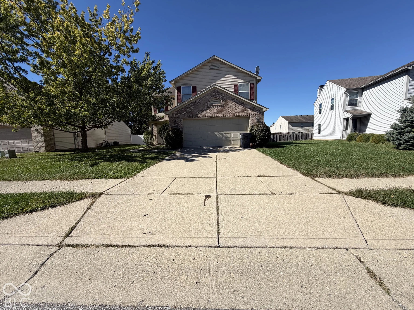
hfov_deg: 102.1
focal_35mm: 14
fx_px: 167
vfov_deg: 85.7
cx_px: 207
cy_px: 155
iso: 20
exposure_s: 1/1105
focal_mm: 2.22
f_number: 2.2
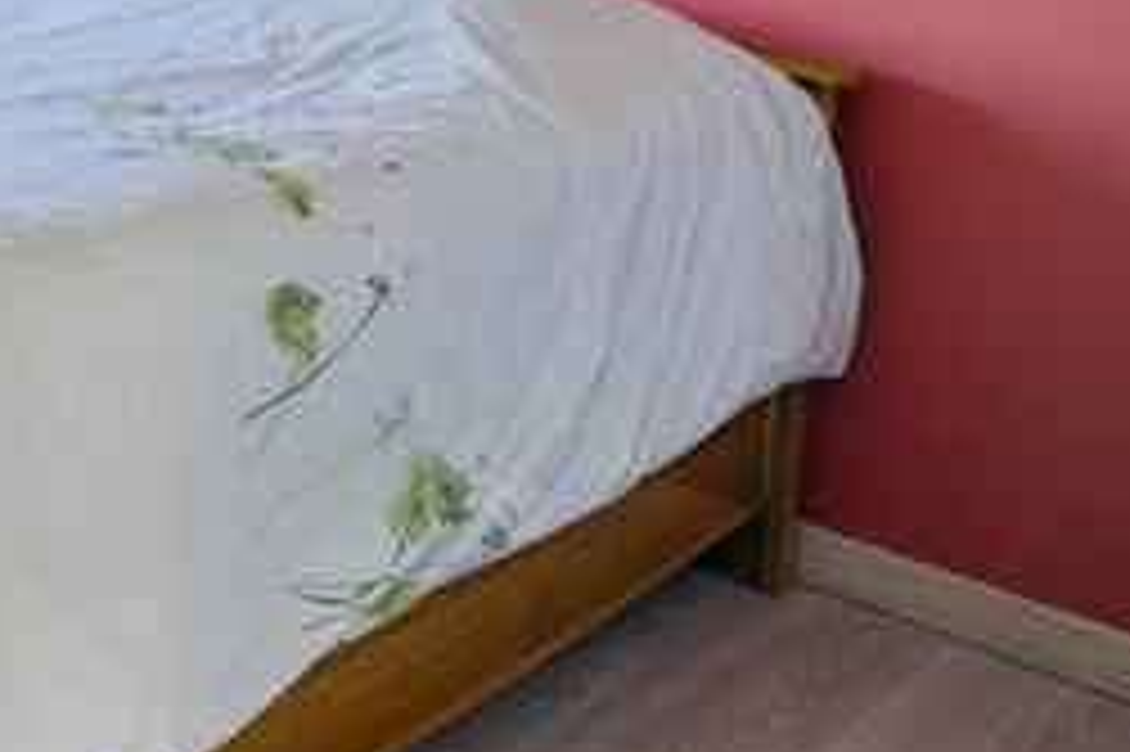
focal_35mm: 51
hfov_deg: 28.9
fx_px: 1600
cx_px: -455
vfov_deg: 24.7
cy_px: -74
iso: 800
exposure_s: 1/320
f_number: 8
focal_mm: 16
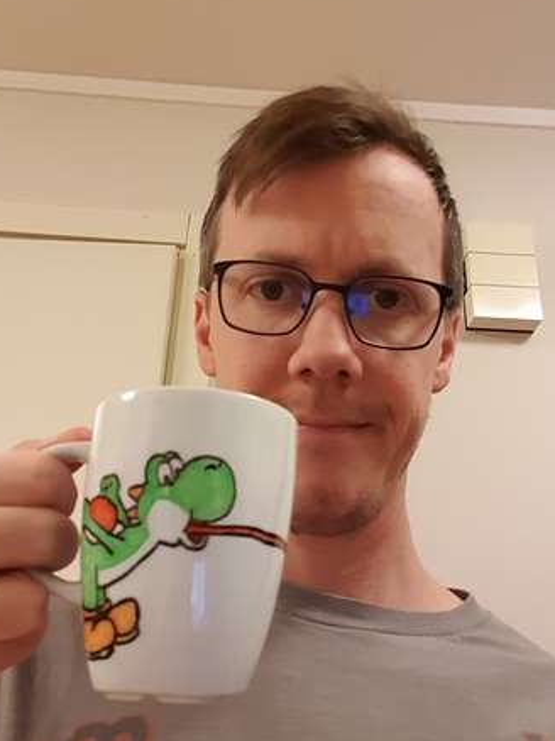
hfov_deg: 41.8
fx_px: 728
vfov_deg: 54.0
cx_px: 281
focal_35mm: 34
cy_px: 354
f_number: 1.7
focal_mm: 2.92
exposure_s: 1/20
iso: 500
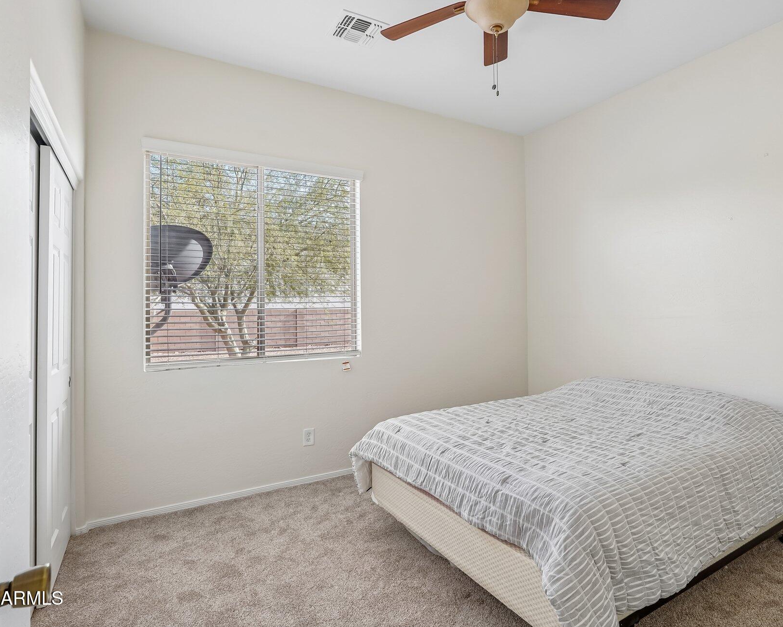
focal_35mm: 19
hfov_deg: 82.8
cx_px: 447
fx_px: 440
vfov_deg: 70.8
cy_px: 298
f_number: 8
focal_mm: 16
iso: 400
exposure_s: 1/25
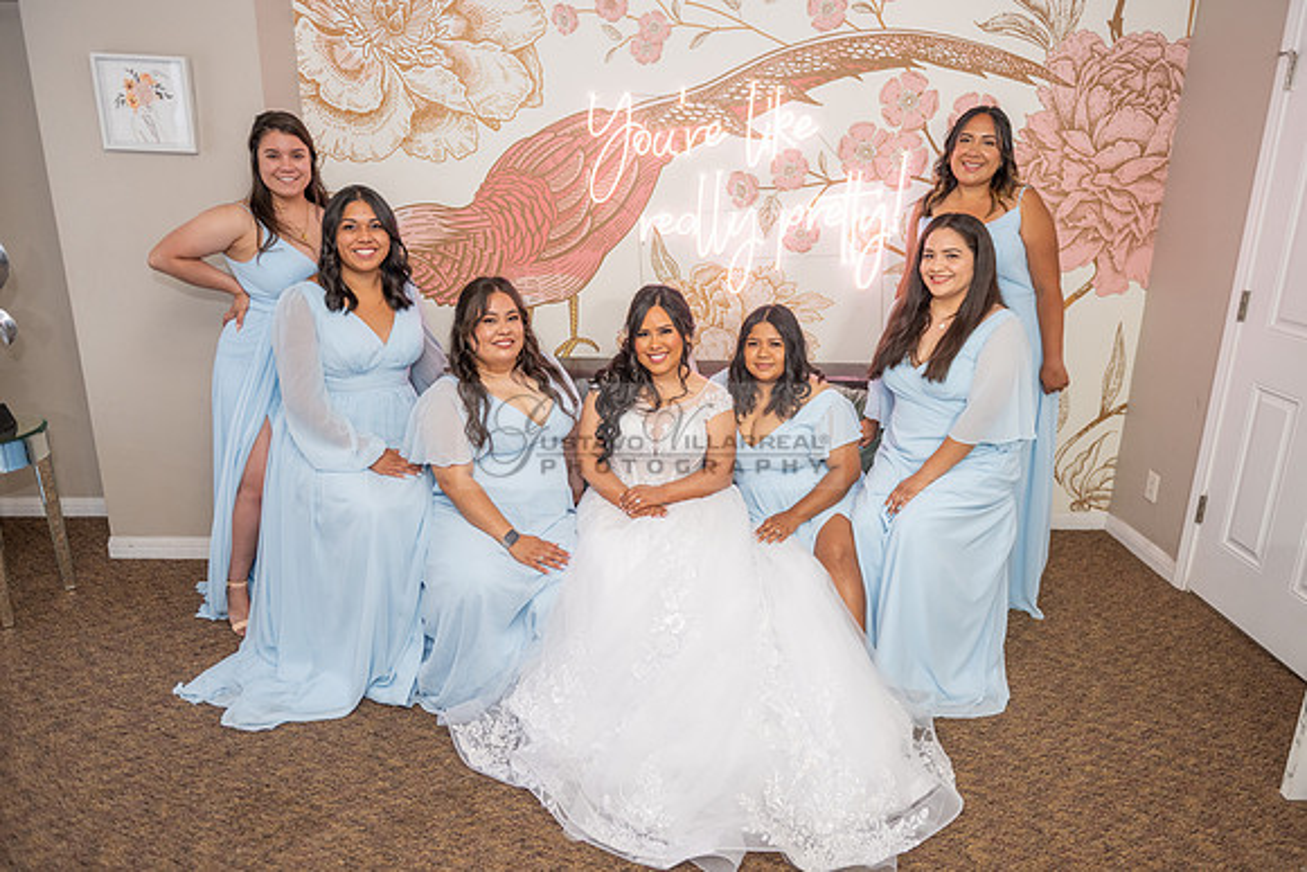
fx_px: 892
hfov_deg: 72.4
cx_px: 669
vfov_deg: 52.1
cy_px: 426
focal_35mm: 25
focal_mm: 24
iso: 800
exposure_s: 1/160
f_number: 3.2
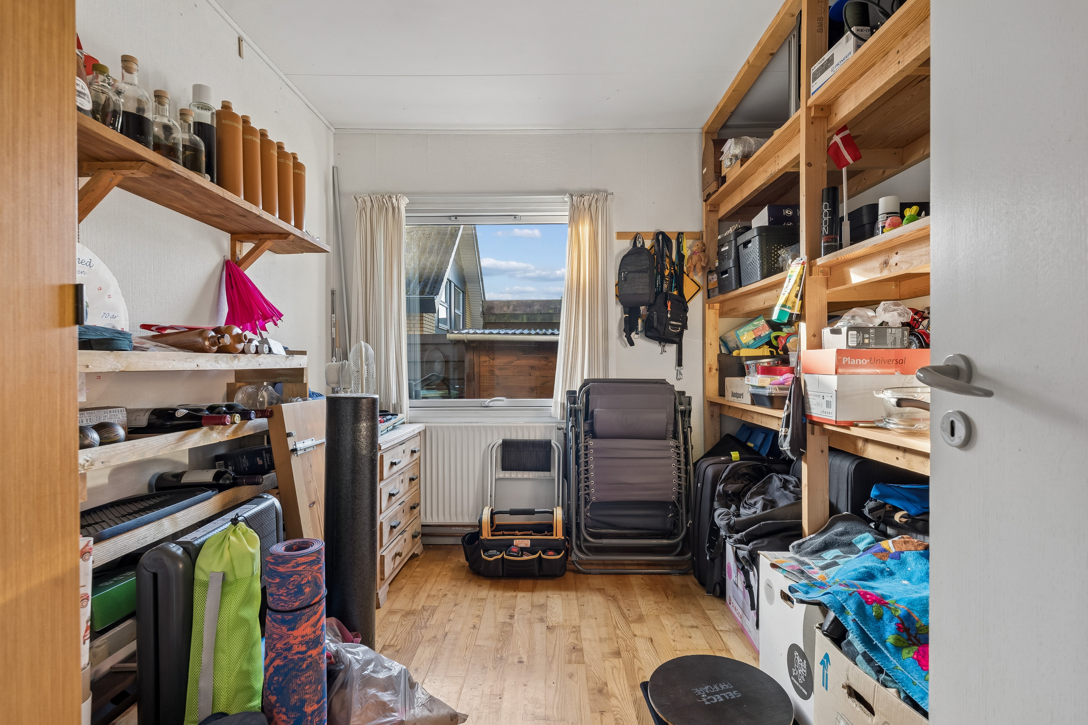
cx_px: 544
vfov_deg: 67.4
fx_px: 544
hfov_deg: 90.0
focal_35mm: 18
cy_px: 362
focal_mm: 18
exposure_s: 1/3.33
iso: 200
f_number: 8
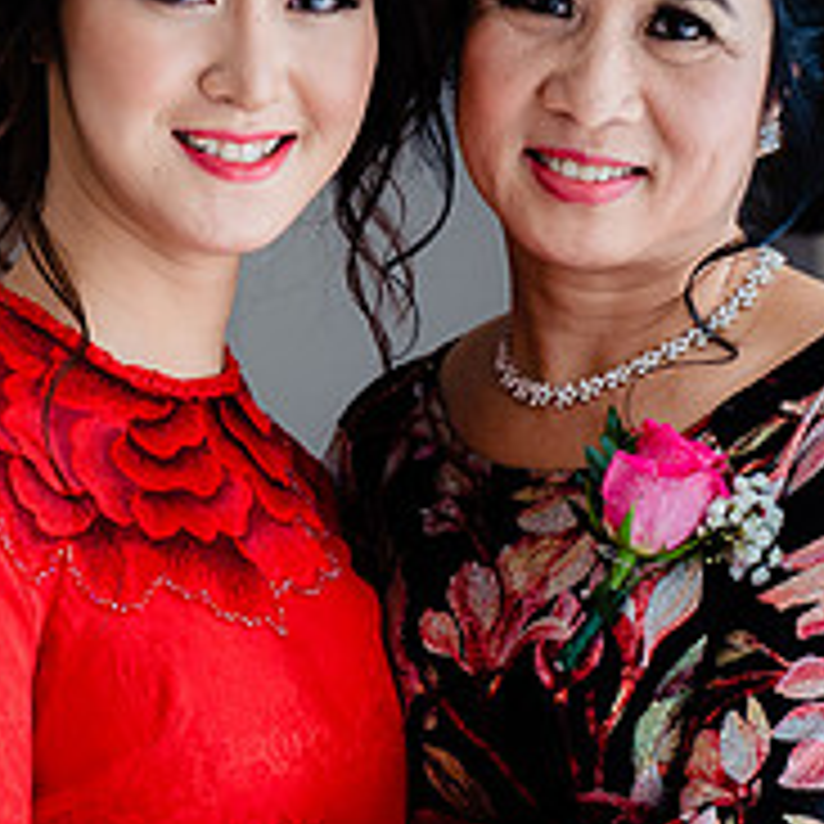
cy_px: 430
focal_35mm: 132
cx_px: 369
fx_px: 3555
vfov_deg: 13.2
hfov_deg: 13.2
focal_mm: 49
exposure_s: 1/200
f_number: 3.5
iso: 250
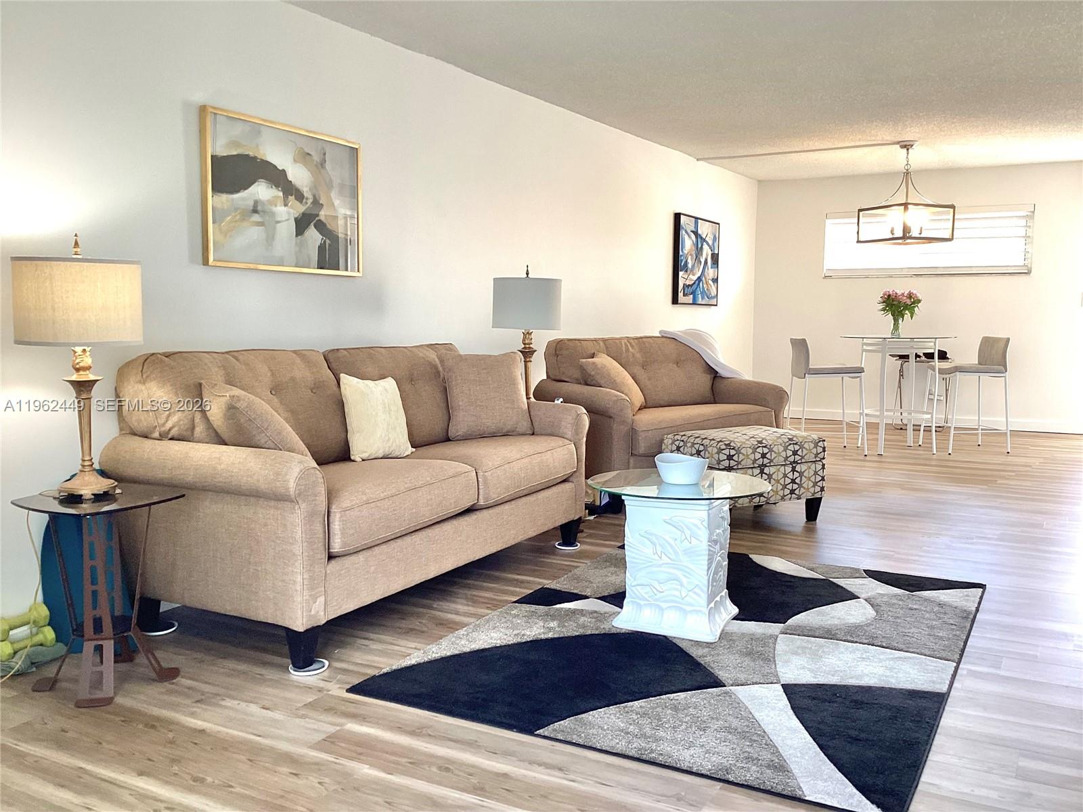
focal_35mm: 31
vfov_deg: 45.4
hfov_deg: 58.4
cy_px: 406
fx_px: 970
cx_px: 542
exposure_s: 1/60
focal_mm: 3.3
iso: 80
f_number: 2.4
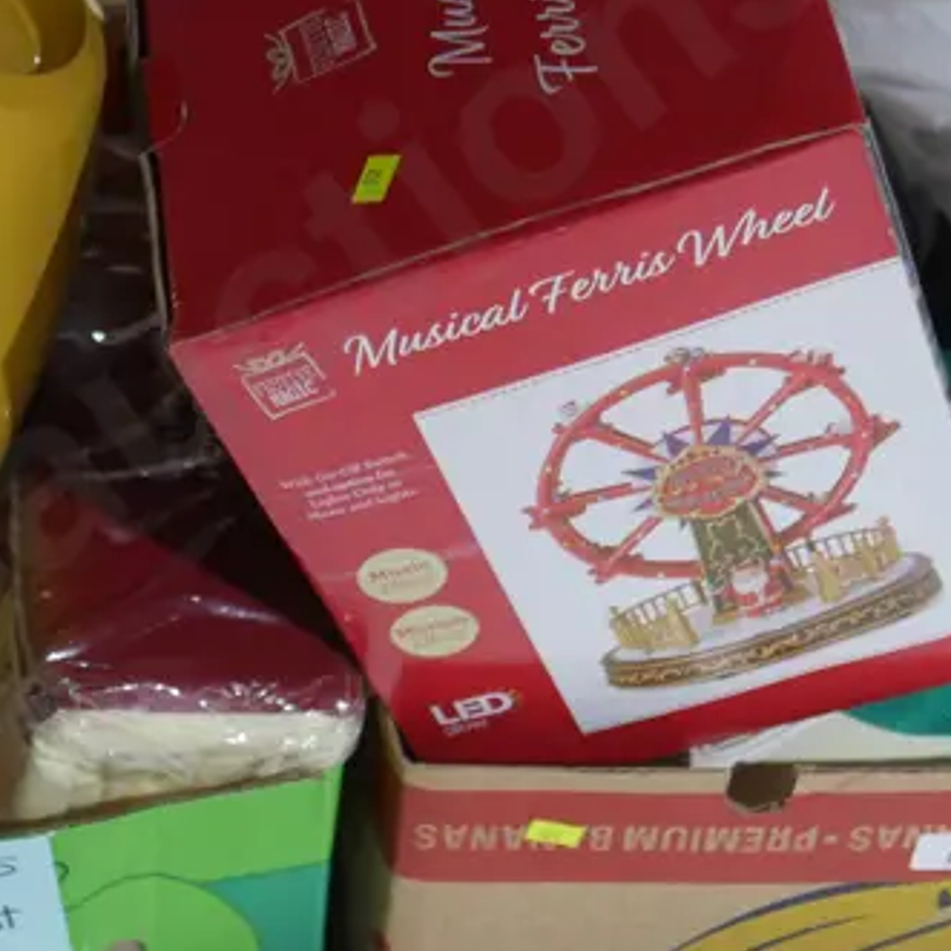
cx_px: 184
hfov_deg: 18.5
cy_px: 389
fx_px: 2891
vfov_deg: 18.7
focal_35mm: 93
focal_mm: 17
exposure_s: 1/60
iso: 1000
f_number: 4
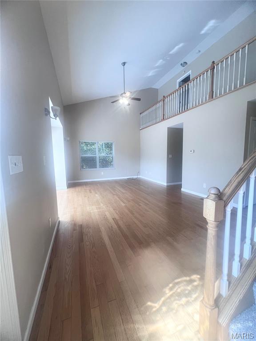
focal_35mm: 13
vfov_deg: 106.2
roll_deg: +1.0
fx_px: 128
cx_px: 128
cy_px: 170
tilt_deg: -5.7
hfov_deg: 89.9
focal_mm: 1.57
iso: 80
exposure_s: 1/120
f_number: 1.8
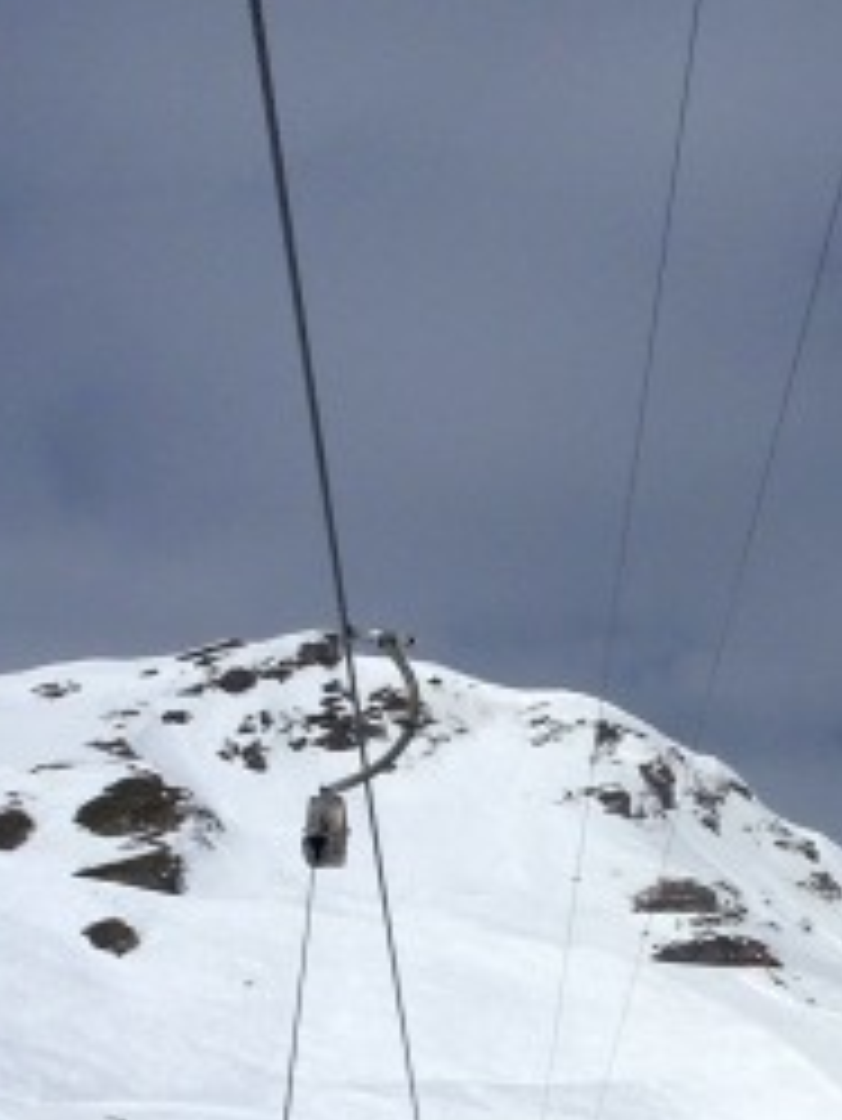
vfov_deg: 24.4
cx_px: 851
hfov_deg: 18.6
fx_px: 2495
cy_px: 1053
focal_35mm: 77
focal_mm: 4.1
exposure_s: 1/2000
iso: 80
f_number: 6.3
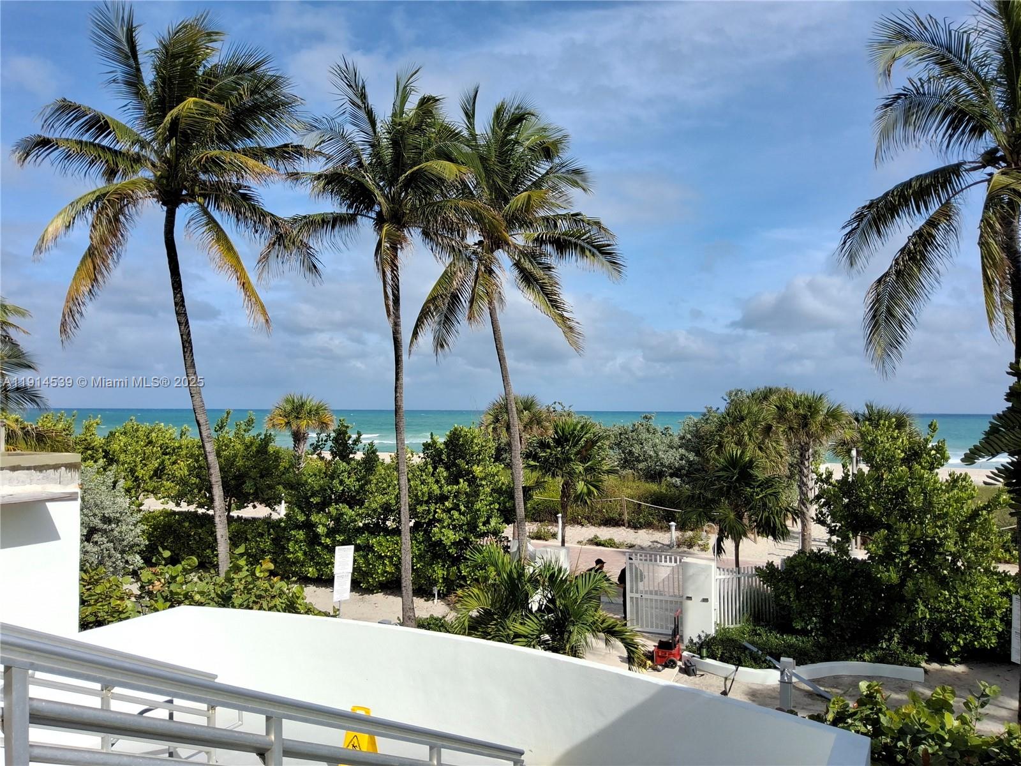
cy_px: 383
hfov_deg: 69.4
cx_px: 510
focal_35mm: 25
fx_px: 737
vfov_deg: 54.9
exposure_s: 1/2257
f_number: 2
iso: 50
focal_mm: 3.08
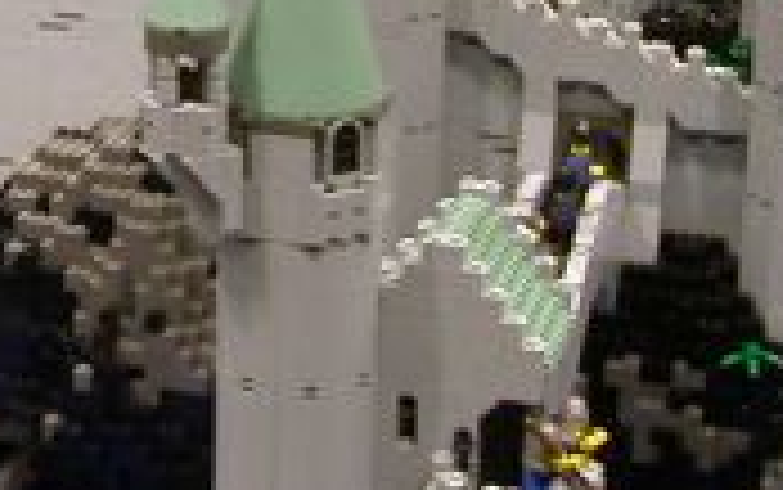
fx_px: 2883
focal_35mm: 135
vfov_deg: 9.5
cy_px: -162
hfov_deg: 15.2
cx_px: 40
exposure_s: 1/10.4
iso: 100
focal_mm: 5.6
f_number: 2.7
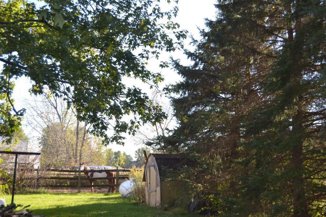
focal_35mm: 51
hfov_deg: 38.9
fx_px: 462
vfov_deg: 26.5
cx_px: 163
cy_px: 108
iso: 110
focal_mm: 34
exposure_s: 1/125
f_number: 4.5
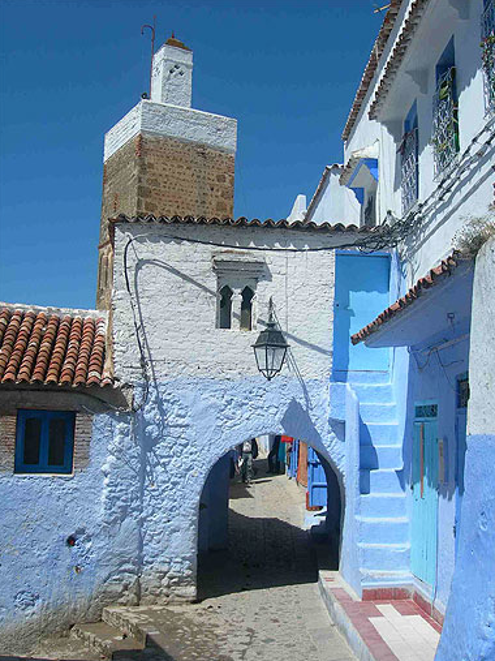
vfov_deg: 47.9
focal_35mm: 39
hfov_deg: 36.8
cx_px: 249
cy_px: 336
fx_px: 744
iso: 50
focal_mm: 7.8
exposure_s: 1/868
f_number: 4.8
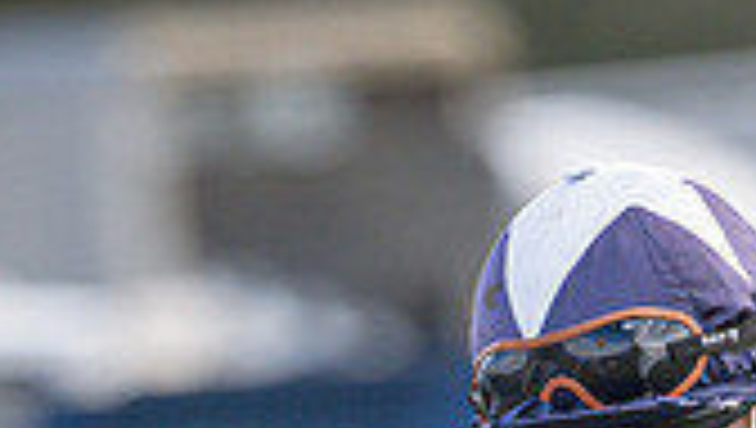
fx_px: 40083
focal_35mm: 1997
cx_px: 512
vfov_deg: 0.6
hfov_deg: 1.1
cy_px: 853
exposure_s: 1/1000
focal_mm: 400
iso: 640
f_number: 4.5
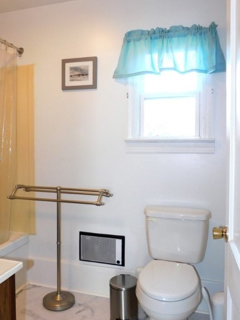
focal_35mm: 32
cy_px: 160
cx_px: 100
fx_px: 296
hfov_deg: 44.0
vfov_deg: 56.8
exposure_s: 1/30
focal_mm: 4
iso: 200
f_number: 3
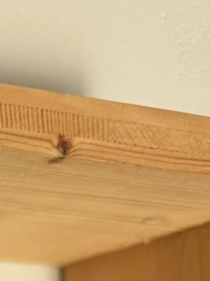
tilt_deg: -7.0
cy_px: 580
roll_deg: -0.4
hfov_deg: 11.8
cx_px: -208
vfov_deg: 14.3
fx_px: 914
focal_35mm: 113
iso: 80
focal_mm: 6.76
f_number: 1.78
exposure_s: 1/864
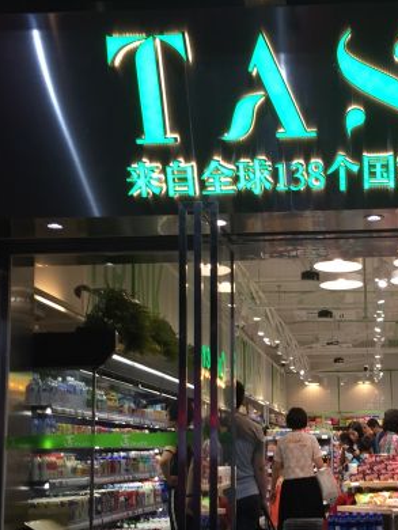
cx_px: 350
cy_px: 342
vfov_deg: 36.5
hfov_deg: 27.2
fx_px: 796
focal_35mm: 52
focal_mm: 4.15
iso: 40
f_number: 2.2
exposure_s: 1/50
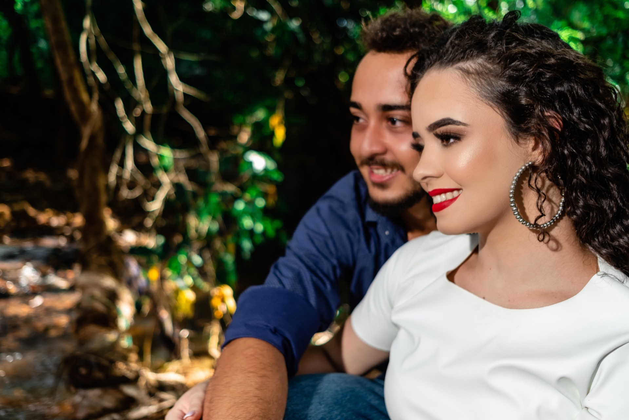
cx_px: 314
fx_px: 611
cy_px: 210
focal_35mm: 35
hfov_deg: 54.4
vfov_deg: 37.9
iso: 100
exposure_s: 1/200
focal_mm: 23
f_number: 2
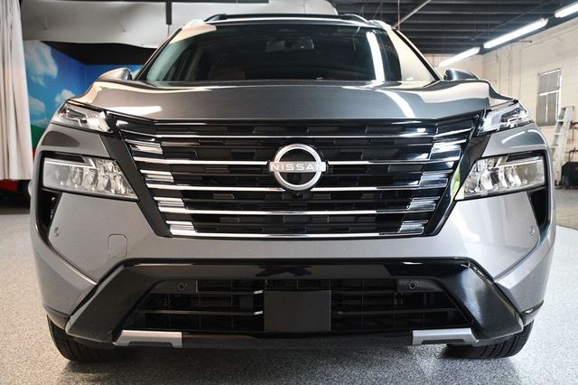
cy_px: 192
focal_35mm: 40
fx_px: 642
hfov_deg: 48.5
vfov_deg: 33.4
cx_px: 289
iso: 2800
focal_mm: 27
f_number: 4
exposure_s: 1/125
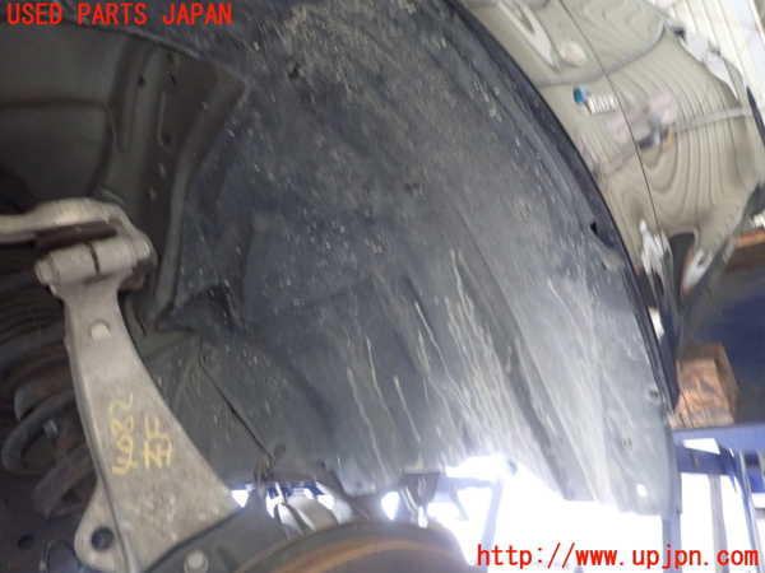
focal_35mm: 25
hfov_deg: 69.4
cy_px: 286
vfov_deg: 54.9
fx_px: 552
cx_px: 382
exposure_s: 1/25
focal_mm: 4.5
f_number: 2
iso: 800
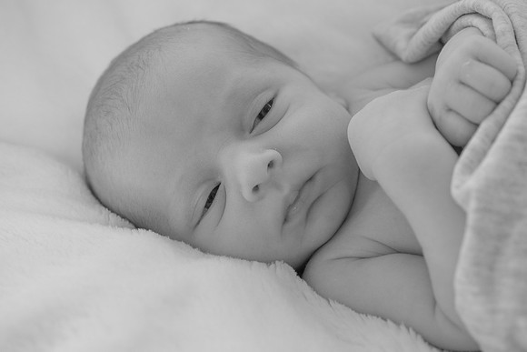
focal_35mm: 56
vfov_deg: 24.2
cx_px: 264
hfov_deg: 35.6
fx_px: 820
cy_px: 176
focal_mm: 37.6
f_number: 4
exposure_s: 1/150
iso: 800
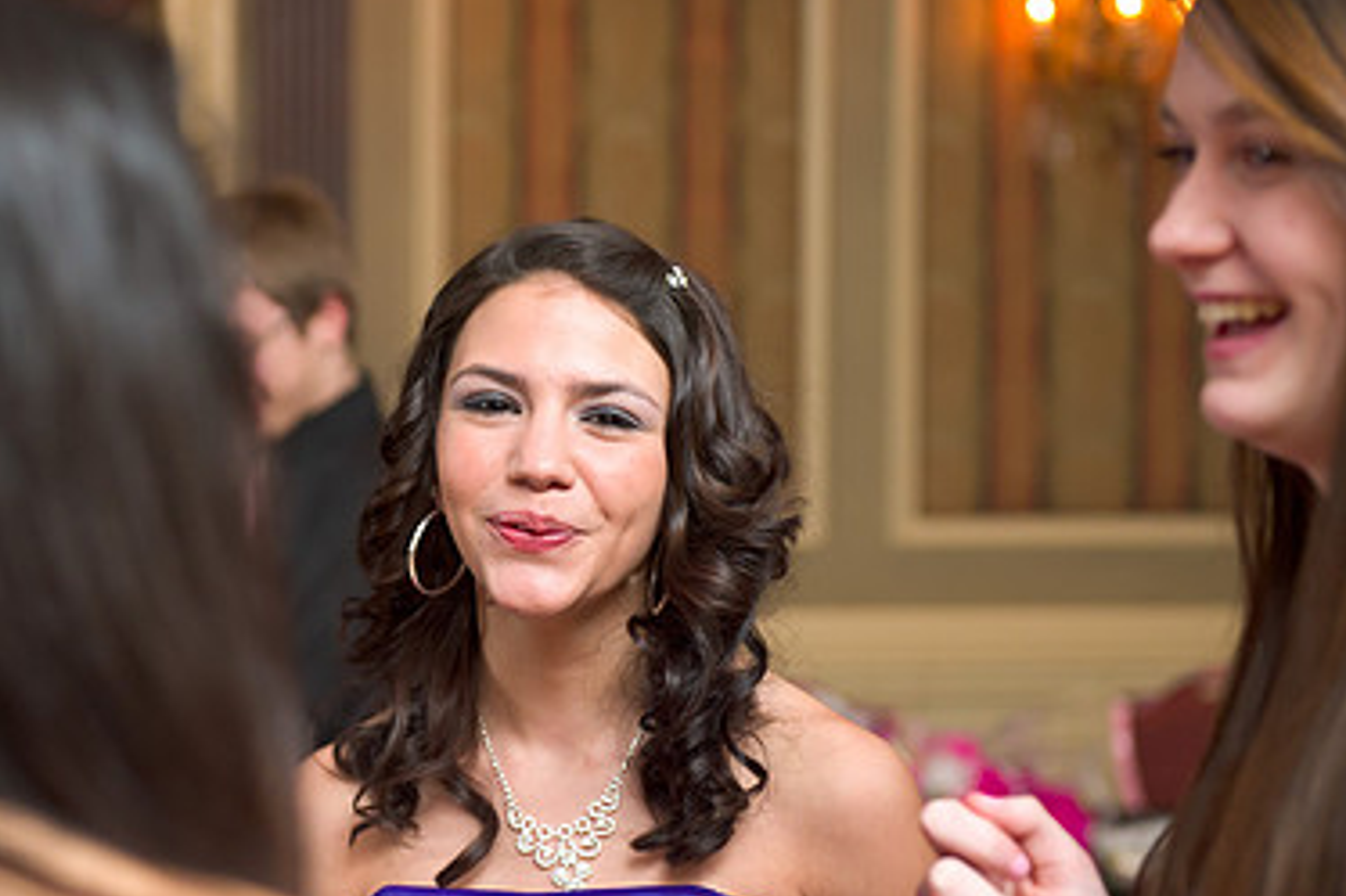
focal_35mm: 93
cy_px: 482
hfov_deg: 21.9
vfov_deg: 14.7
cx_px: 551
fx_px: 3475
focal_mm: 60
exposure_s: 1/80
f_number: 3.2
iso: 1600
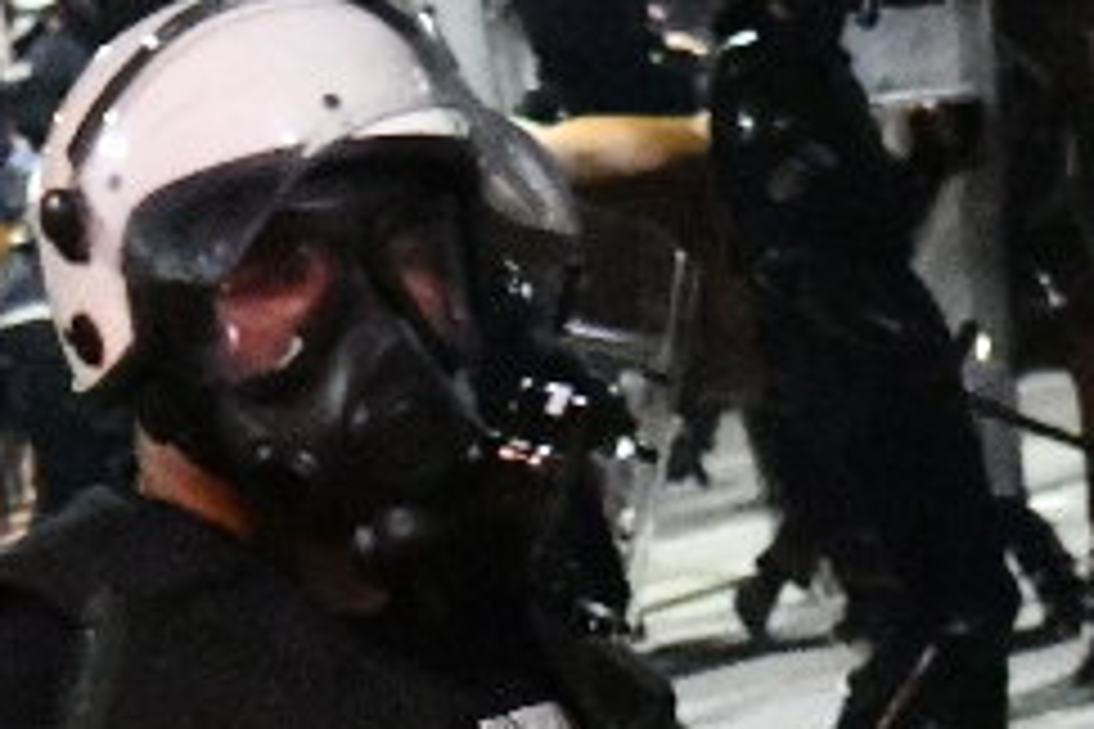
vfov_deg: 5.4
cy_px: 590
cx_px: 104
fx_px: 7688
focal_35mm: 253
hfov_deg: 8.1
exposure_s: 1/250
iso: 16000
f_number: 3.2
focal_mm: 38
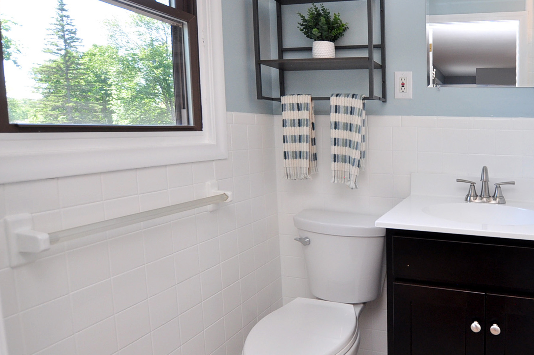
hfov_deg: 70.1
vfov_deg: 52.9
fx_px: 356
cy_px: 194
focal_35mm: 24
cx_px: 383
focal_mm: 10
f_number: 5
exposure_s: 1/80
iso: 250
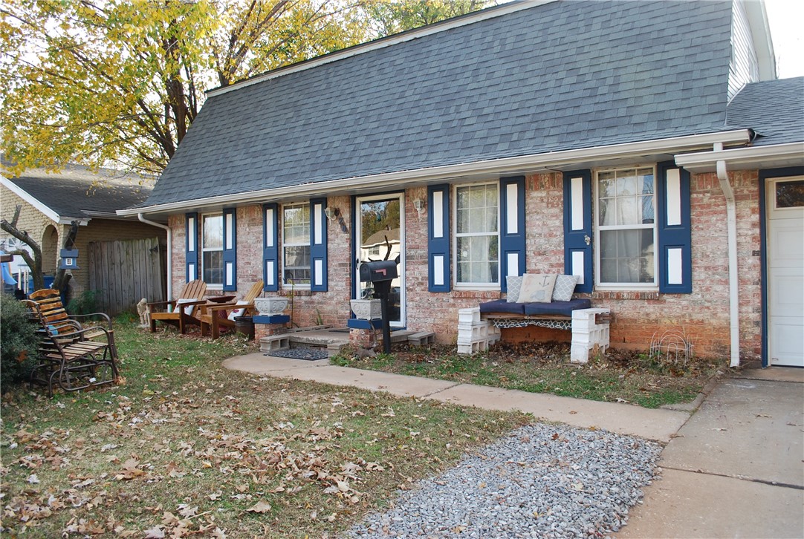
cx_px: 402
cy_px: 270
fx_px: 604
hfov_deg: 67.3
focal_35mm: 27
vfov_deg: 48.1
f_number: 5.6
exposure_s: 1/125
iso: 200
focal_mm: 18
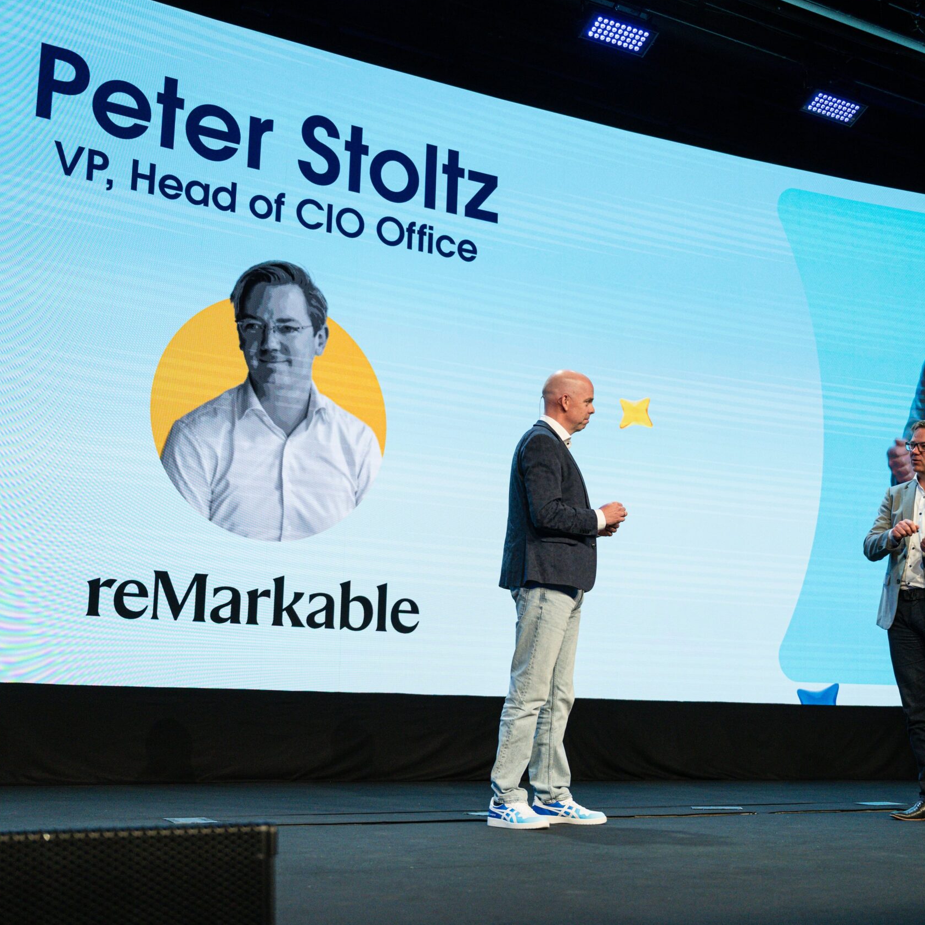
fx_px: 1451
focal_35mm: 48
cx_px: 562
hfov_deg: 35.2
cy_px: 480
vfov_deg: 35.4
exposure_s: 1/250
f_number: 2.8
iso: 900
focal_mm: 33.5
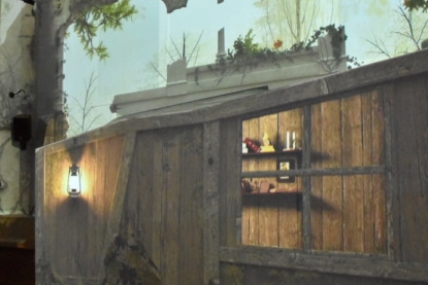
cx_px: 226
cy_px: 152
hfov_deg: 49.5
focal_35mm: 39
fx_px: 464
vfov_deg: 34.2
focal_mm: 18
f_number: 7.1
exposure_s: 1/200
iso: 12800
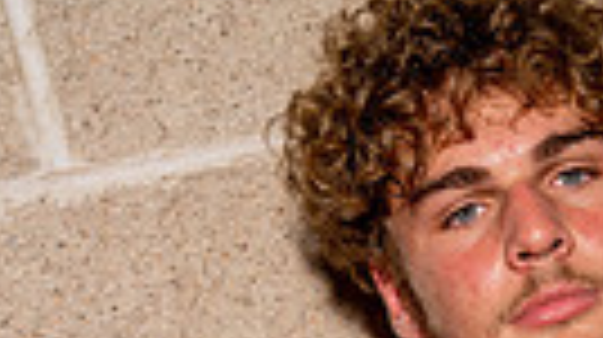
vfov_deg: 7.0
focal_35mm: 162
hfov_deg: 13.1
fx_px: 2587
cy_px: 870
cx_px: 585
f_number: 8
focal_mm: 46
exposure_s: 1/250
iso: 100
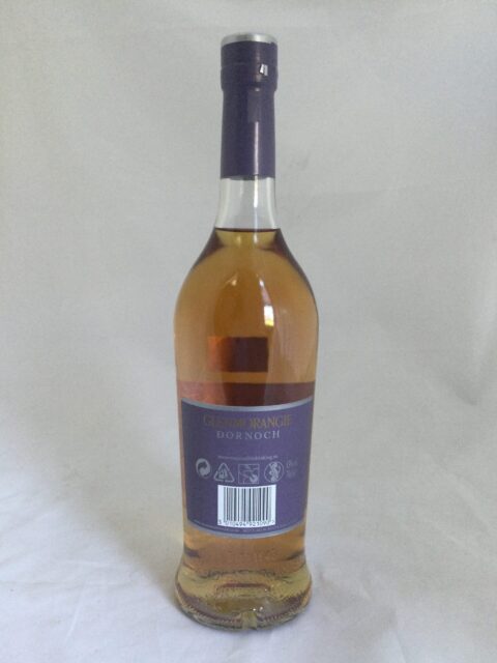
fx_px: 593
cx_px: 248
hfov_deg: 45.4
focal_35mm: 31
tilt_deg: -9.5
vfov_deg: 58.4
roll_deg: +0.3
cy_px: 332
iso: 160
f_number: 2.4
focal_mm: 3.3
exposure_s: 1/33
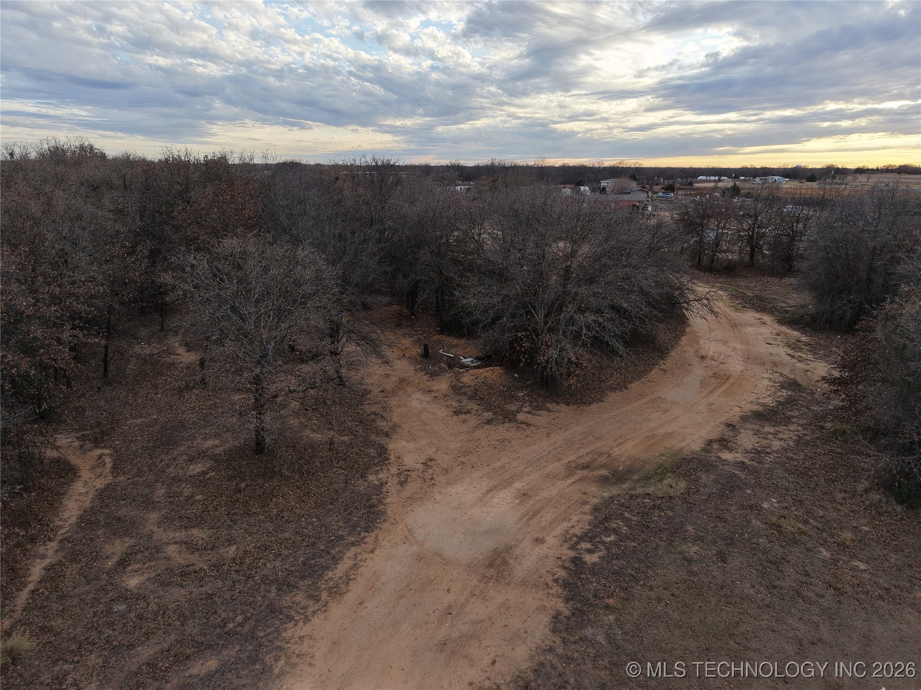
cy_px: 345
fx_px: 639
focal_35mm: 24
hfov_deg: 71.6
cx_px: 460
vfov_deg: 56.8
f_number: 1.8
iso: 400
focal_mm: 8.67
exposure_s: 1/2000
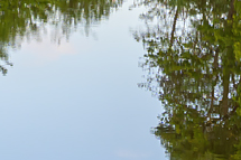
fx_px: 1290
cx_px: 128
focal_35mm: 193
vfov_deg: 7.1
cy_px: -29
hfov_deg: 10.7
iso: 200
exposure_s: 1/180
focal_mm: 23
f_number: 8
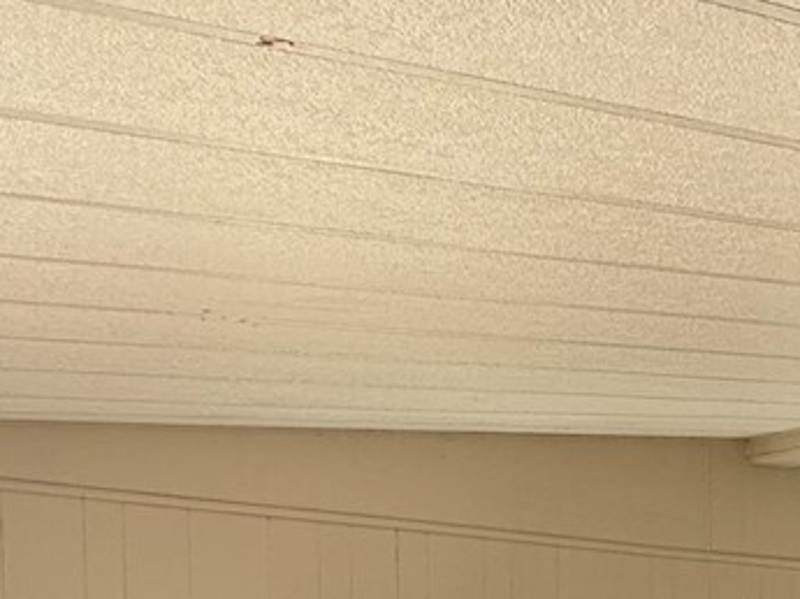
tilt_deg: -3.7
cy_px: 817
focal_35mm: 65
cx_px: 1127
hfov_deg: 24.6
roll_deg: -1.3
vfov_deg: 20.3
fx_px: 1501
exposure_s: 1/99
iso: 100
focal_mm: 2.22
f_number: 2.2
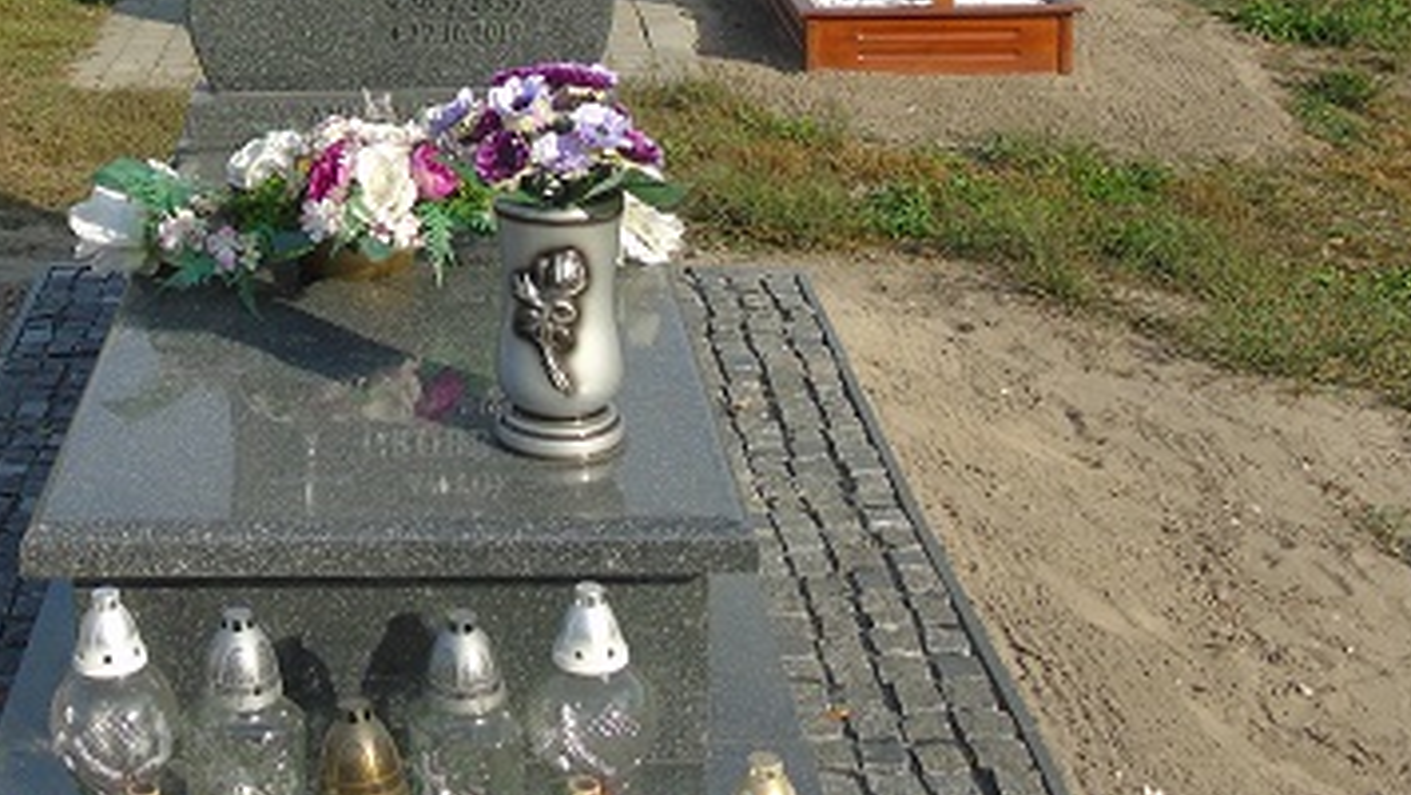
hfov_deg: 35.4
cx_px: 286
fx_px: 2133
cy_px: 28
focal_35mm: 57
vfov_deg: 20.5
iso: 80
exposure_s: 1/500
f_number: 3.6
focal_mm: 5.2
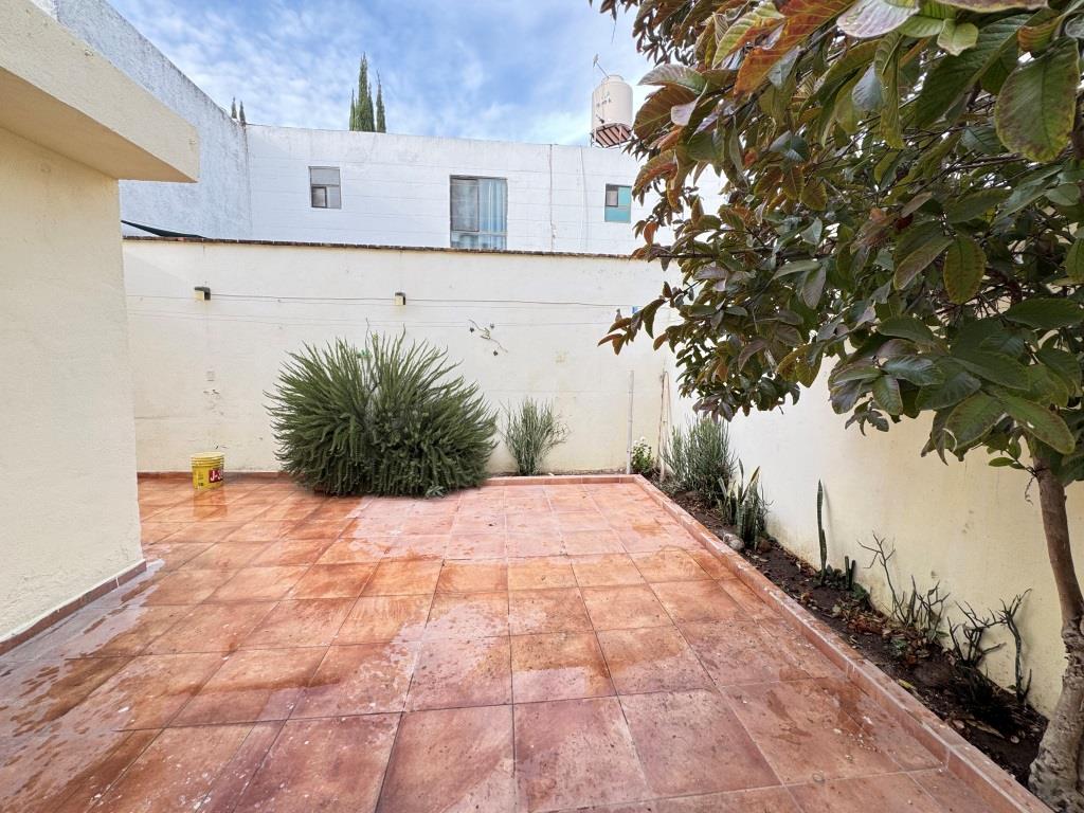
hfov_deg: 102.1
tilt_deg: -6.5
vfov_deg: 85.7
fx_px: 438
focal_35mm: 14
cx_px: 542
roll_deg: -0.3
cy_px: 406
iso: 40
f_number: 2.2
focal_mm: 2.22
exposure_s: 1/102
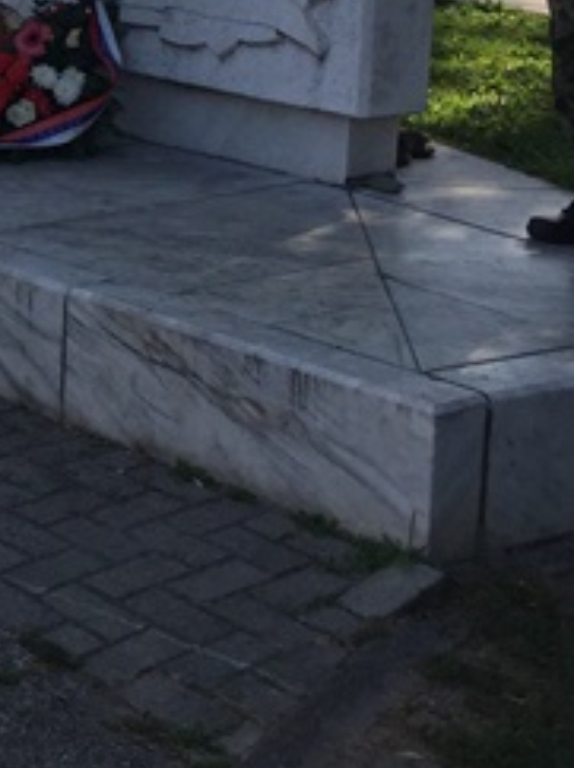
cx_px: -301
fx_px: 2126
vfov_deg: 19.7
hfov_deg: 14.3
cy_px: -54
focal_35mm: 96
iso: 32
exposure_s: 1/1647
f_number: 2.2
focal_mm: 4.15
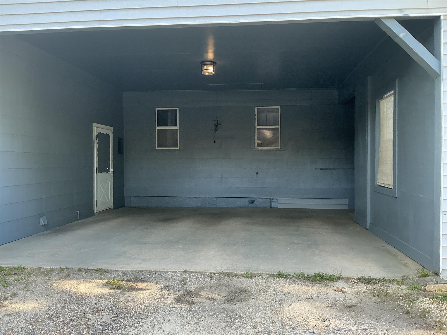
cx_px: 224
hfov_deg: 63.4
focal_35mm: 28
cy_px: 168
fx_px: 362
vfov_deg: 49.7
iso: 64
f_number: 1.8
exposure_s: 1/122
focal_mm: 3
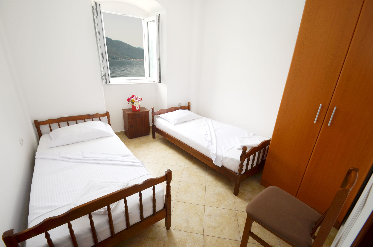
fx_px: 155
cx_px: 186
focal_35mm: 15
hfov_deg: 100.5
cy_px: 124
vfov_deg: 77.1
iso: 200
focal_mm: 10
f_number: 5
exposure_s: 1/100
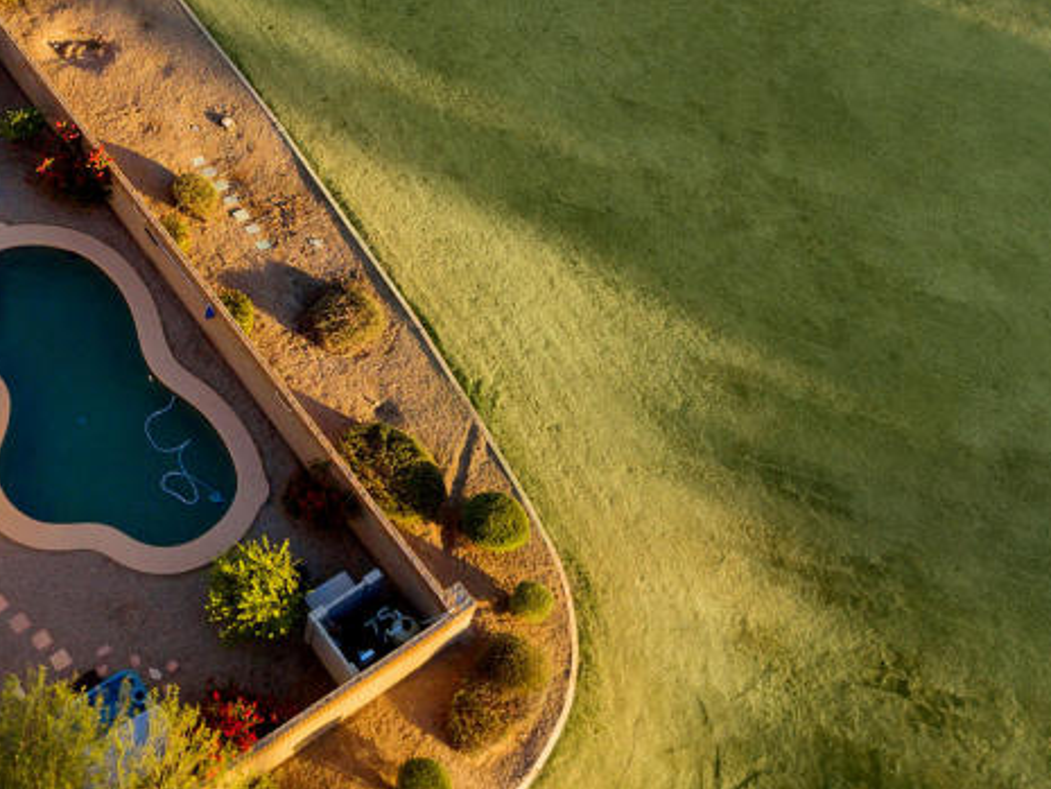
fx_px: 1336
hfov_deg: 41.2
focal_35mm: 44
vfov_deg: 31.4
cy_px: 85
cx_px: 217
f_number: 2.8
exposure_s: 1/180
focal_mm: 3.61
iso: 100
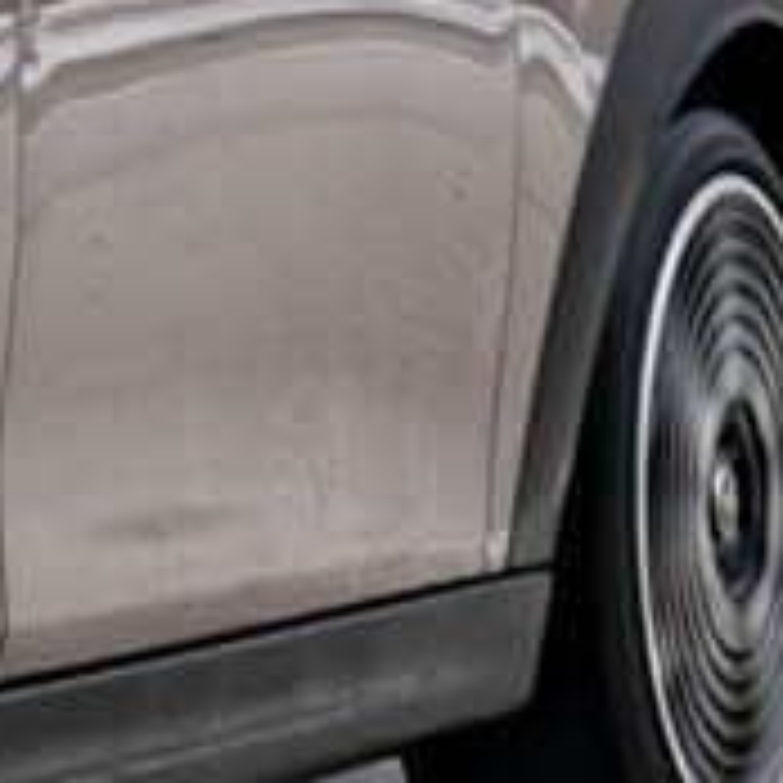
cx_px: -2480
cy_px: -945
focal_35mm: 365
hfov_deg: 4.4
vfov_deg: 4.7
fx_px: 9341
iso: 100
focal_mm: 39
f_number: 11
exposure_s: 1/20
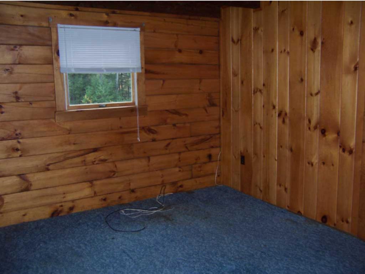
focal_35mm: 33
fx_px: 348
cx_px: 182
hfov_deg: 55.3
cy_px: 137
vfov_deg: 43.0
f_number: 2.8
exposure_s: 1/60
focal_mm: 5.5
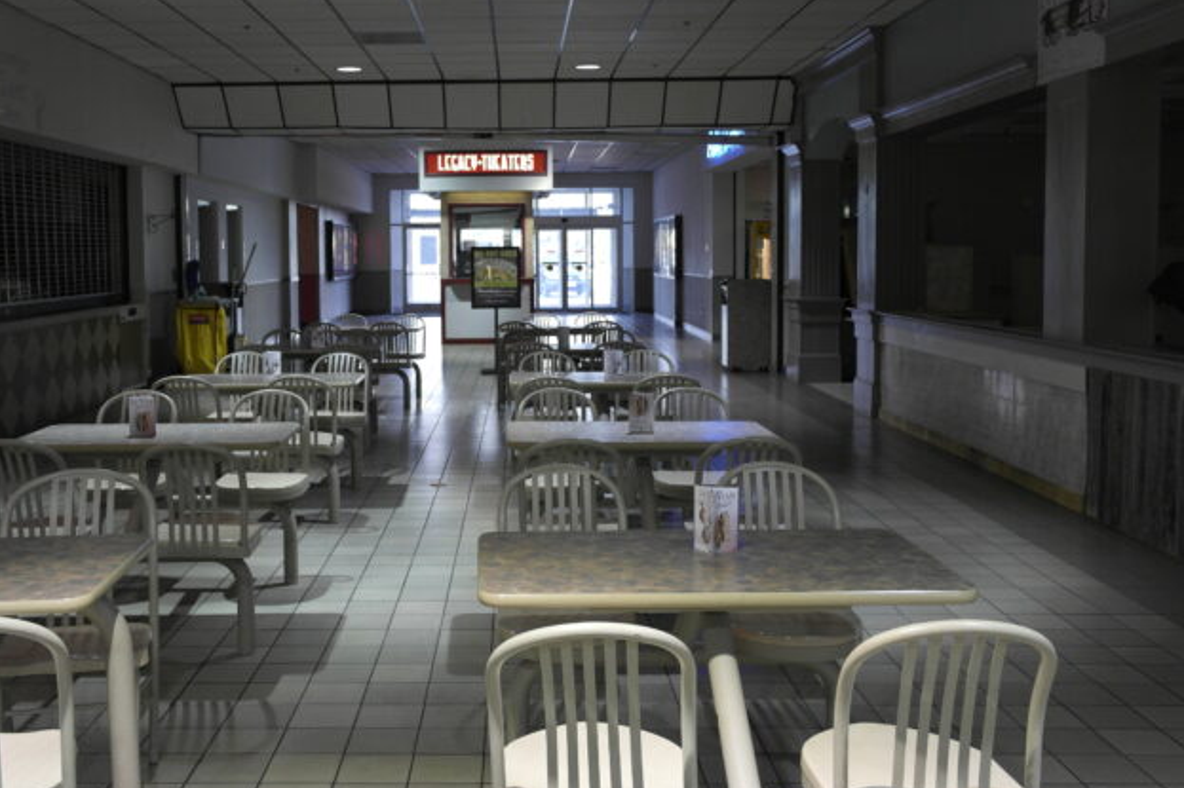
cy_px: 325
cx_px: 502
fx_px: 1216
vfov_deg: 35.8
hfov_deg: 51.7
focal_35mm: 37
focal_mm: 20
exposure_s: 1/60
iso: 400
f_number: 3.5
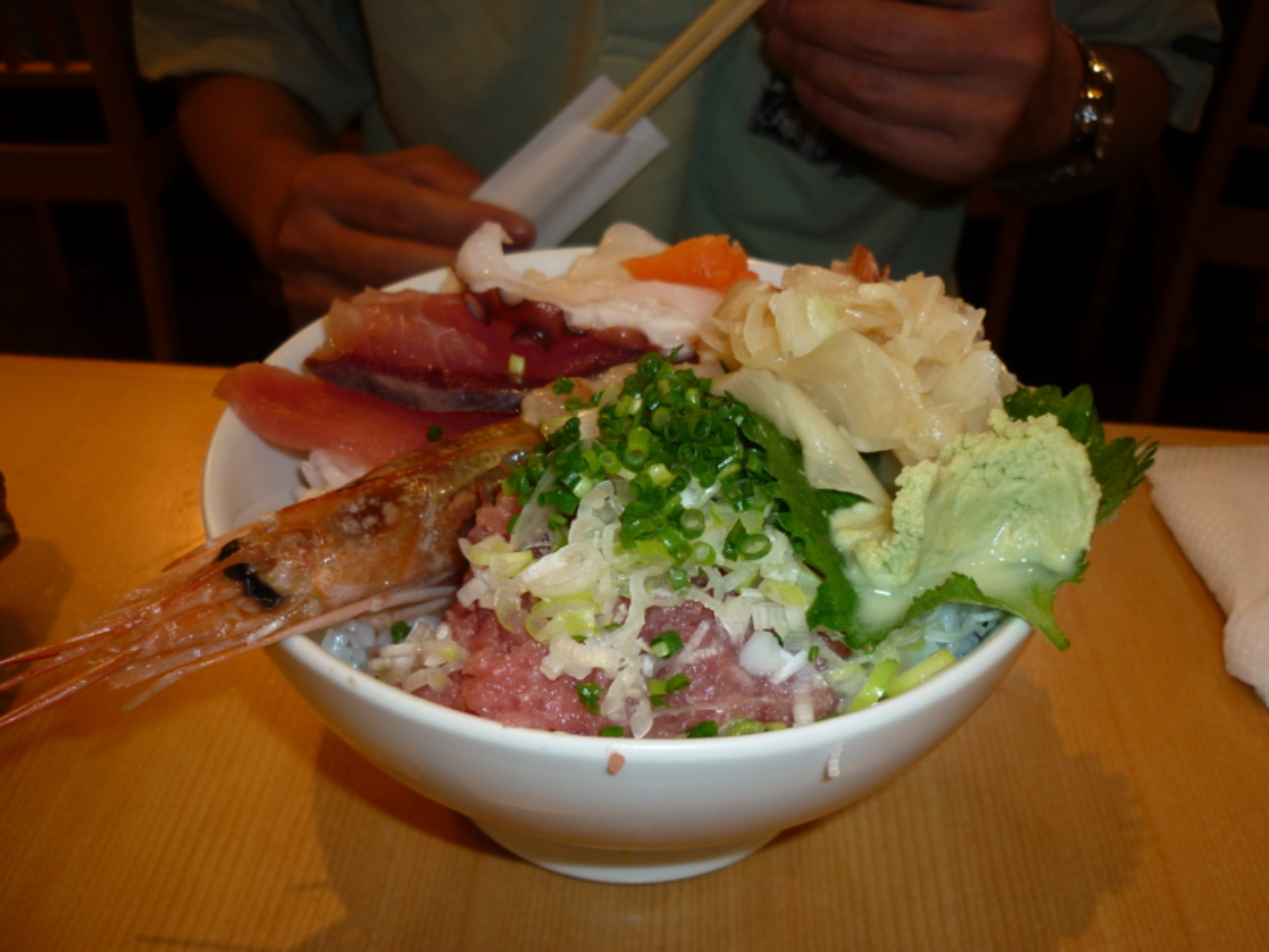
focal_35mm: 33
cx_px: 634
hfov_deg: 55.4
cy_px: 476
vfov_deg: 42.9
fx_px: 1210
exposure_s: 1/30
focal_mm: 5.5
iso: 100
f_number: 2.8
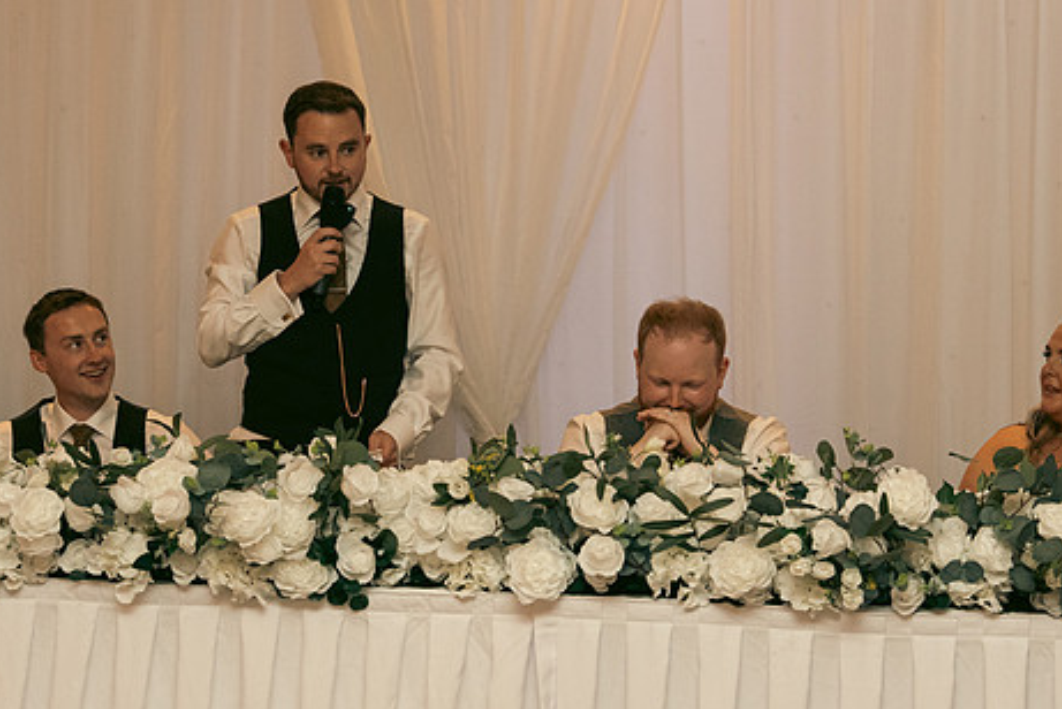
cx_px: 636
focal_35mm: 83
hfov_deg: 24.4
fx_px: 2450
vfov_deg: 16.5
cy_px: 277
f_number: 3.5
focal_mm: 44
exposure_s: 1/160
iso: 2500
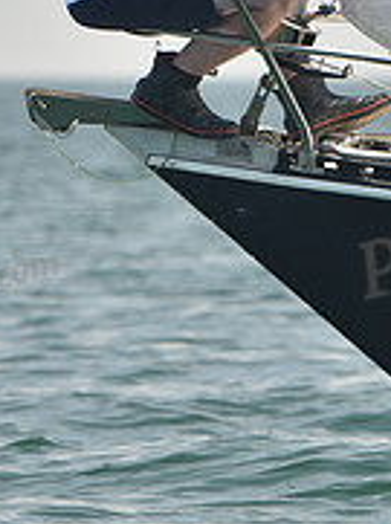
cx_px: 211
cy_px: 114
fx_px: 9340
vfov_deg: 3.2
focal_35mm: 618
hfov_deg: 2.4
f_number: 4
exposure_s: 1/800
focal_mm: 200
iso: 250
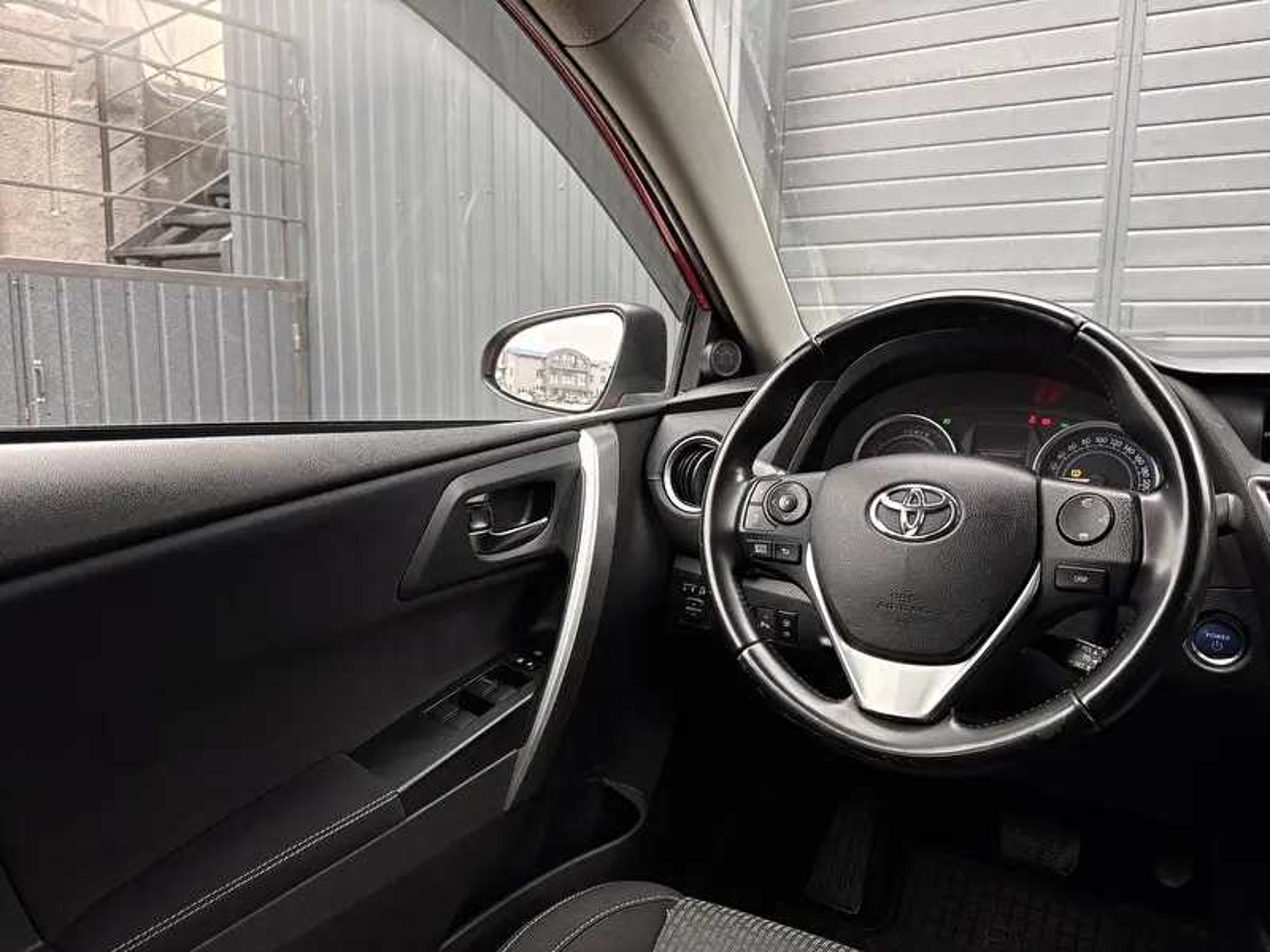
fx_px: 881
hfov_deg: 71.6
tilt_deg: -8.2
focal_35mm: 24
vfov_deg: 56.8
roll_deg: -0.8
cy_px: 476
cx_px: 635
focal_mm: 6.76
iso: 125
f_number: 1.78
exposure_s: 1/121
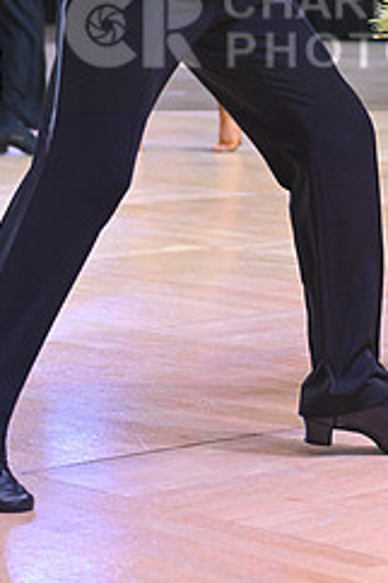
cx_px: 372
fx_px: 2720
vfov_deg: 12.1
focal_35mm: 168
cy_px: 31
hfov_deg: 8.1
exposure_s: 1/250
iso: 2000
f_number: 4
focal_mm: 70
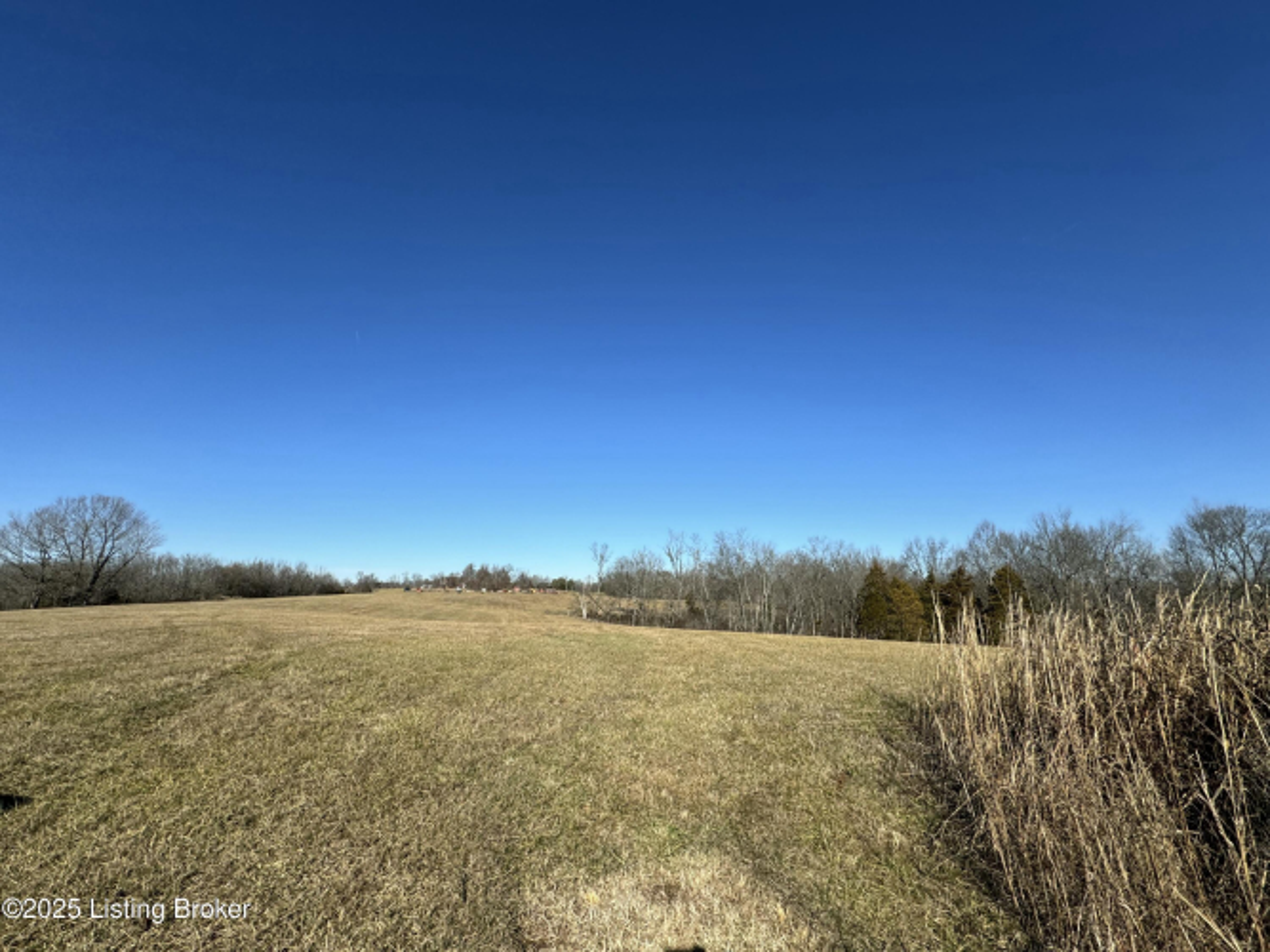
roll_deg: +2.4
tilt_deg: +12.2
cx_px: 635
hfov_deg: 102.1
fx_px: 514
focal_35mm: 14
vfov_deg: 85.7
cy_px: 476
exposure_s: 1/2874
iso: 50
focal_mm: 2.22
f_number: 2.2
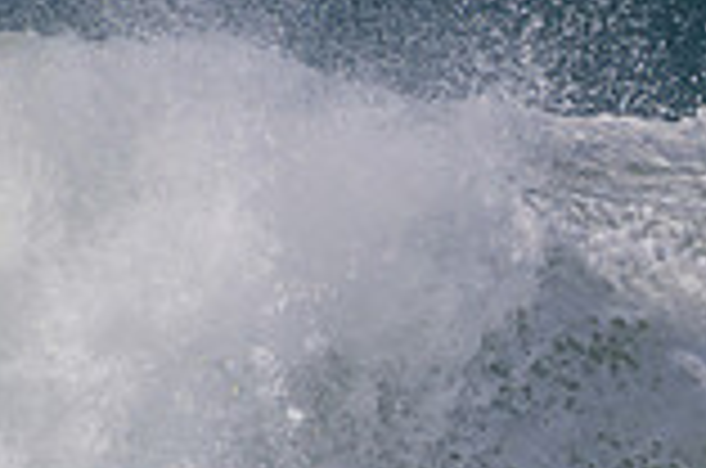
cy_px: 866
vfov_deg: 0.4
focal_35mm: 3704
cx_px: 1075
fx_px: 72492
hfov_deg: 0.6
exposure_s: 1/1250
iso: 280
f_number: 11
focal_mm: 1000
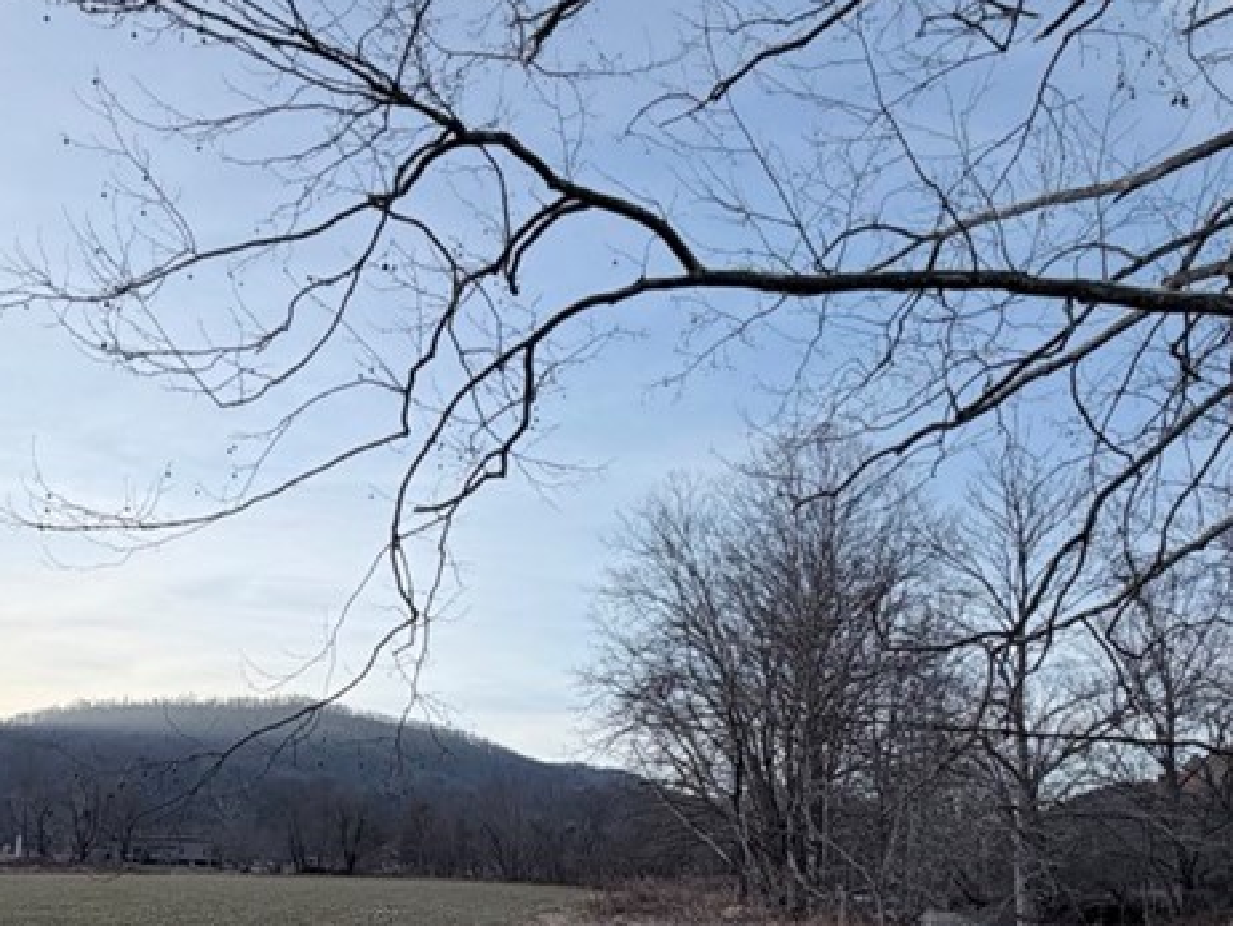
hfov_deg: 57.4
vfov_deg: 43.1
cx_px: 438
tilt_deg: +5.7
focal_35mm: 31
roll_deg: -1.5
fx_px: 1105
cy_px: 755
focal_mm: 2.22
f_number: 2.2
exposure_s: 1/770
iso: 40
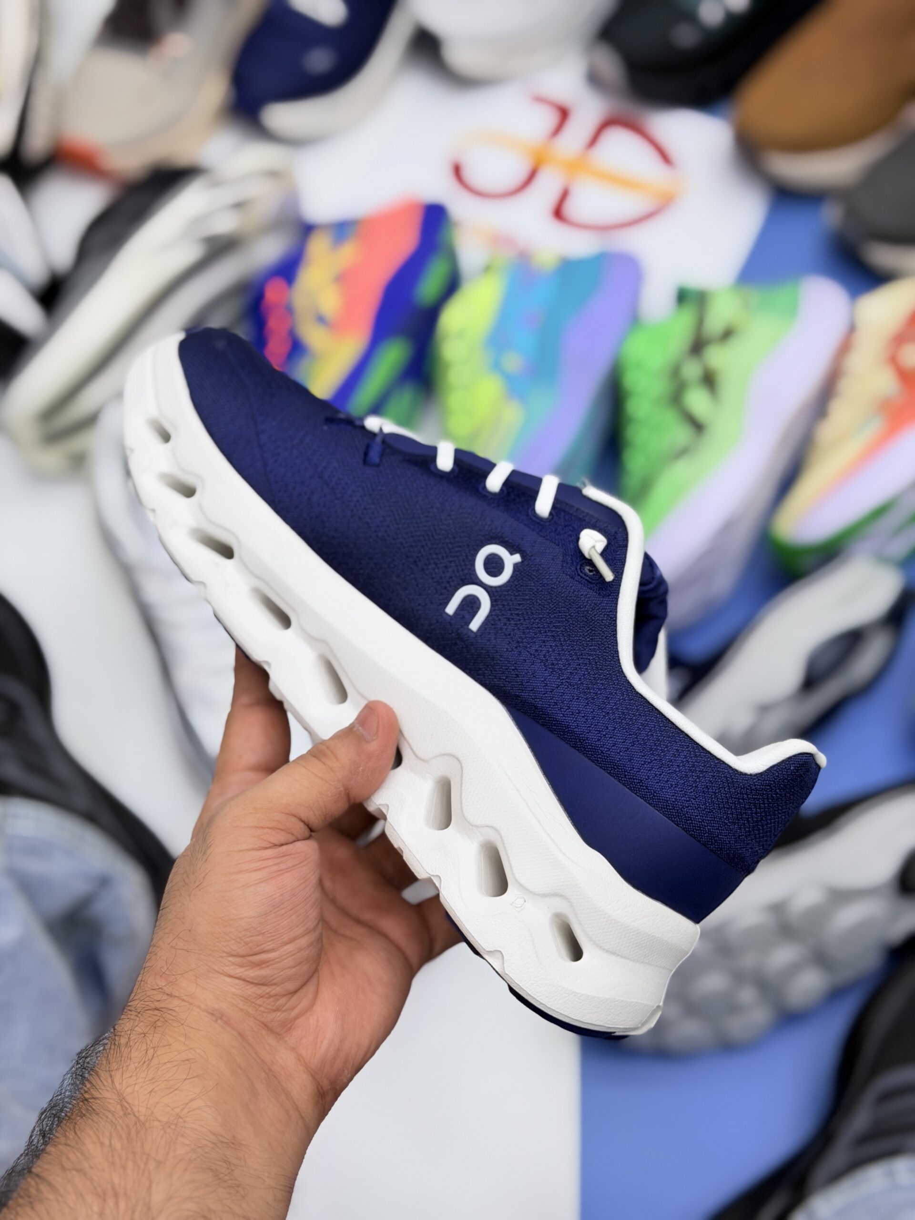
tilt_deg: -58.8
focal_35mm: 48
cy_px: 610
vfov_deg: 39.7
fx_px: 1692
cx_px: 458
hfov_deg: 30.3
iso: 64
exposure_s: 1/319
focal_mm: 6.76
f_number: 1.78
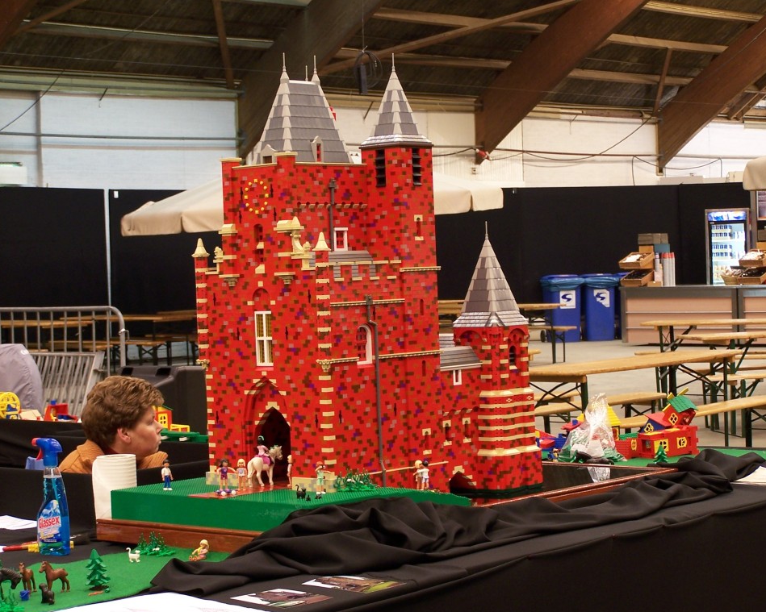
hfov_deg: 24.1
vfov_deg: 19.4
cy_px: 309
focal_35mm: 79
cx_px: 394
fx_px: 1791
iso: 80
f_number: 3.2
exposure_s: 1/2
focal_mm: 12.4
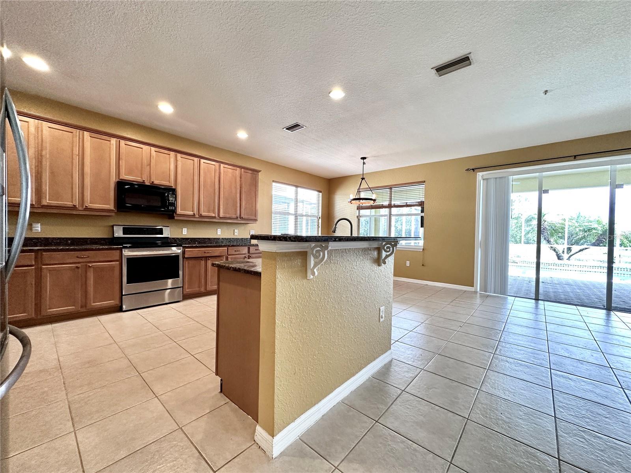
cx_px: 316
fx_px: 255
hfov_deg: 102.1
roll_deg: -0.9
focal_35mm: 14
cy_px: 236
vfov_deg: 85.7
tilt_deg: -1.0
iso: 200
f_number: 2.2
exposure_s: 1/120
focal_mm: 2.22
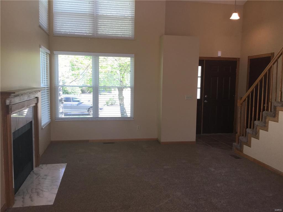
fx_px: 253
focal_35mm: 31
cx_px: 142
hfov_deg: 58.4
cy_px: 106
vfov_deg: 45.4
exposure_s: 1/40
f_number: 2.4
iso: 32
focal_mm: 3.3
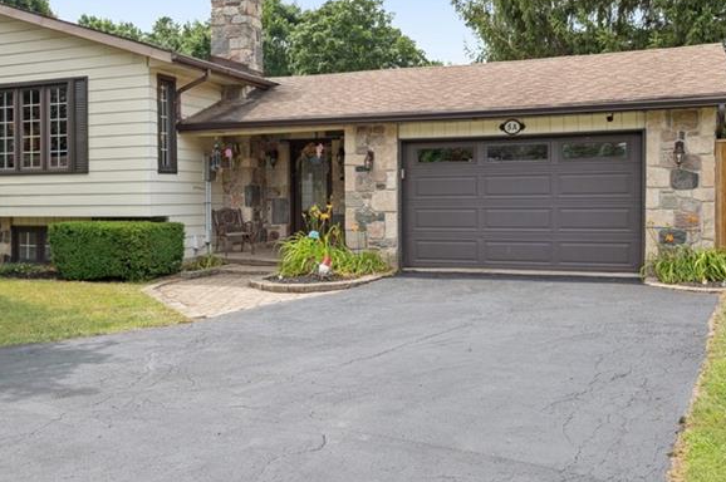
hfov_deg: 47.9
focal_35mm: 40
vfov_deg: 33.3
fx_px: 803
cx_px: 251
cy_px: 188
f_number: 7.1
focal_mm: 22.5
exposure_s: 1/250
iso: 100
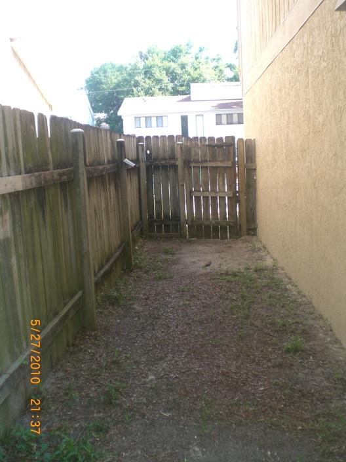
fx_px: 506
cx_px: 173
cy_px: 231
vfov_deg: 49.0
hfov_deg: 37.7
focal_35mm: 38
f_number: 3.1
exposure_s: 1/160
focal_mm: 6.3
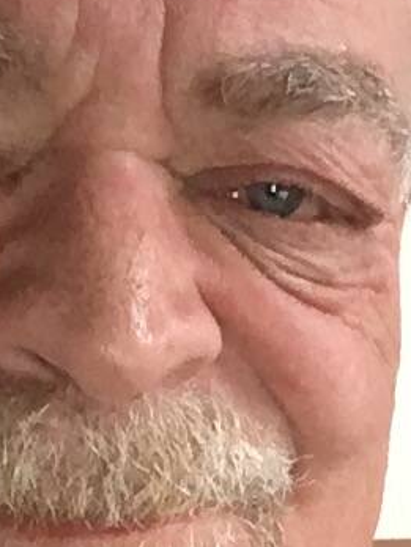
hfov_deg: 13.0
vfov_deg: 16.9
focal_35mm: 114
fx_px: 1805
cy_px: 555
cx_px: 213
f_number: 2.4
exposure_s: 1/33
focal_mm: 2.15
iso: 400
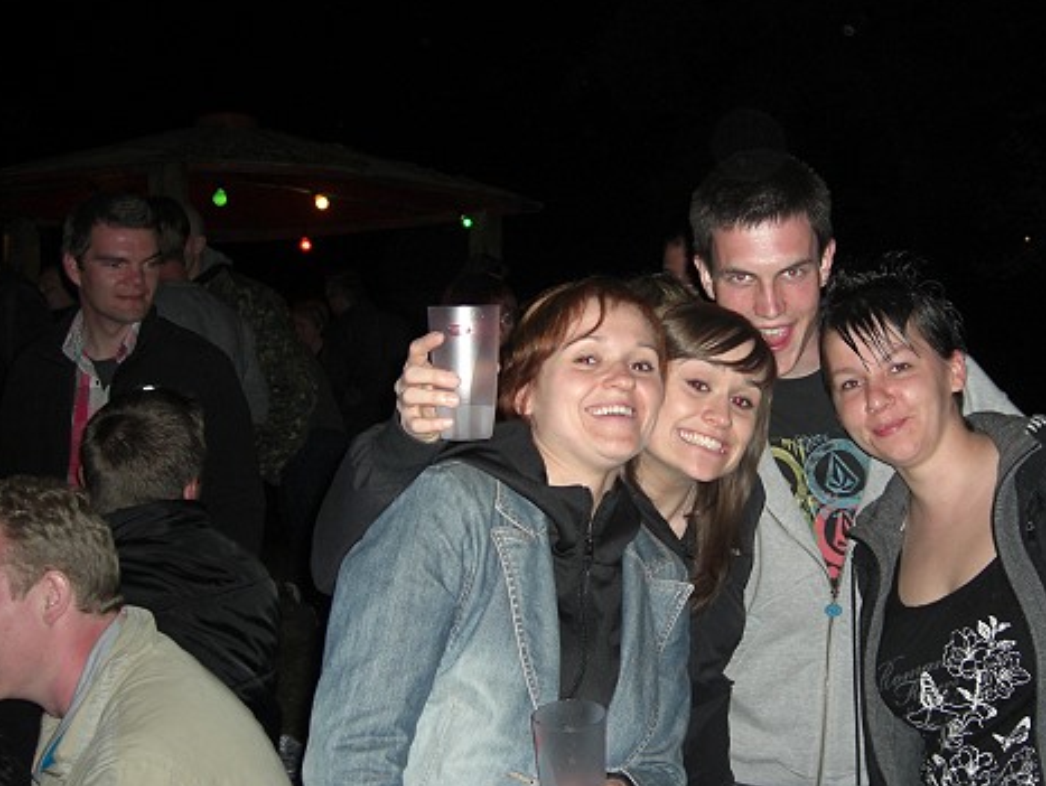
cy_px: 383
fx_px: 1482
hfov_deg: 38.6
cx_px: 659
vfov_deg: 29.7
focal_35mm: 49
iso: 200
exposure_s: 1/60
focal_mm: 7.9
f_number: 2.8
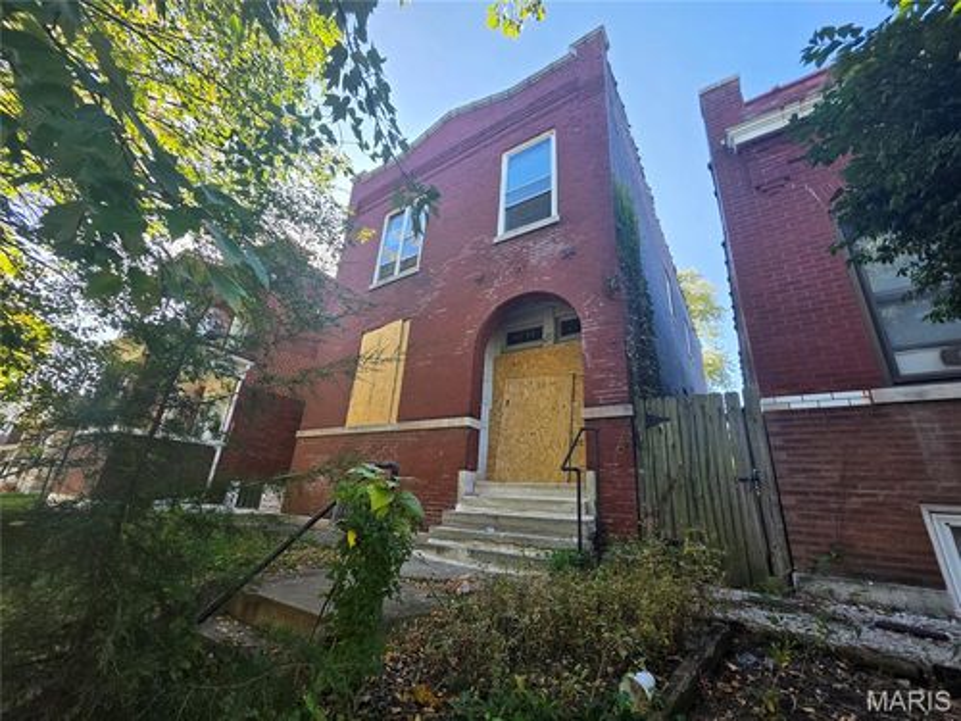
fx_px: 361
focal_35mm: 13
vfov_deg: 89.9
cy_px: 360
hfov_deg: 106.2
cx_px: 480
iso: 40
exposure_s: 1/407
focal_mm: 2.2
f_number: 1.9
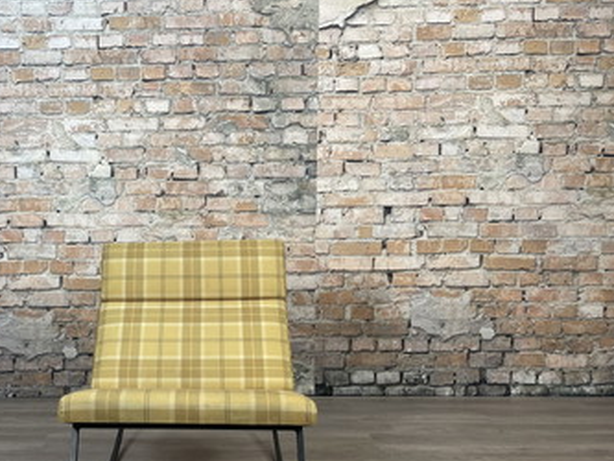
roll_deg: +0.2
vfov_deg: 35.9
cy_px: 267
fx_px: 710
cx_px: 181
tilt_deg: -5.0
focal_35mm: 40
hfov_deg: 45.7
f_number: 1.6
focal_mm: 5.1
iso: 125
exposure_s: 1/100
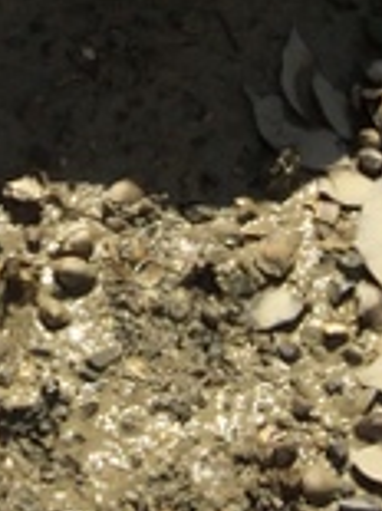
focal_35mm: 150
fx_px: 2210
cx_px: -214
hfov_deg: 9.6
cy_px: -758
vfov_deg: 10.9
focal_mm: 4.15
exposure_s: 1/2564
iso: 32
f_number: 2.2
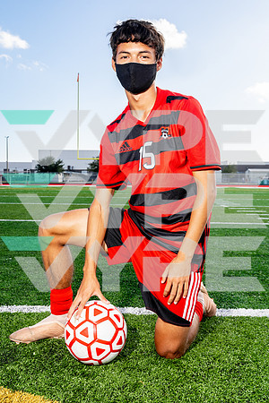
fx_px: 426
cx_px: 134
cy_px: 202
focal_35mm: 38
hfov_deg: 35.1
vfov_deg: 50.7
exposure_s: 1/250
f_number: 10
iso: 250
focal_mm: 38
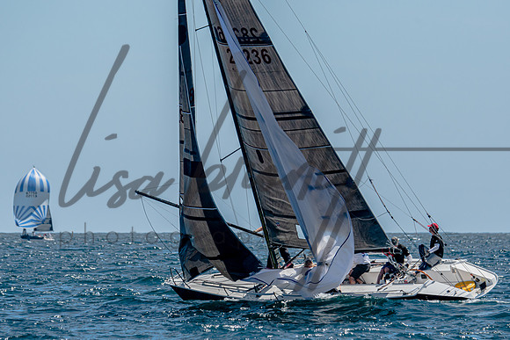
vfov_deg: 3.1
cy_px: 196
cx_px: 289
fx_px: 6191
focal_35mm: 437
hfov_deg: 4.7
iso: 200
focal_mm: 250
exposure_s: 1/2000
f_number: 5.6
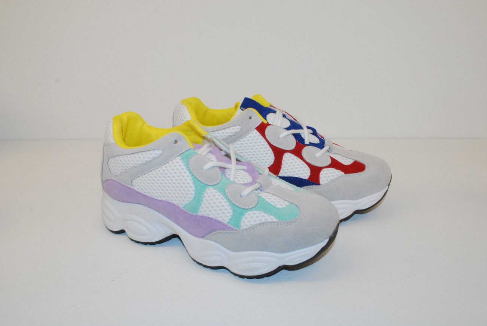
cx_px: 237
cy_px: 159
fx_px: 461
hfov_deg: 55.7
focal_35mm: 34
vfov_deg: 39.0
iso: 1600
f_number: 13
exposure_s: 1/200
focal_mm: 22
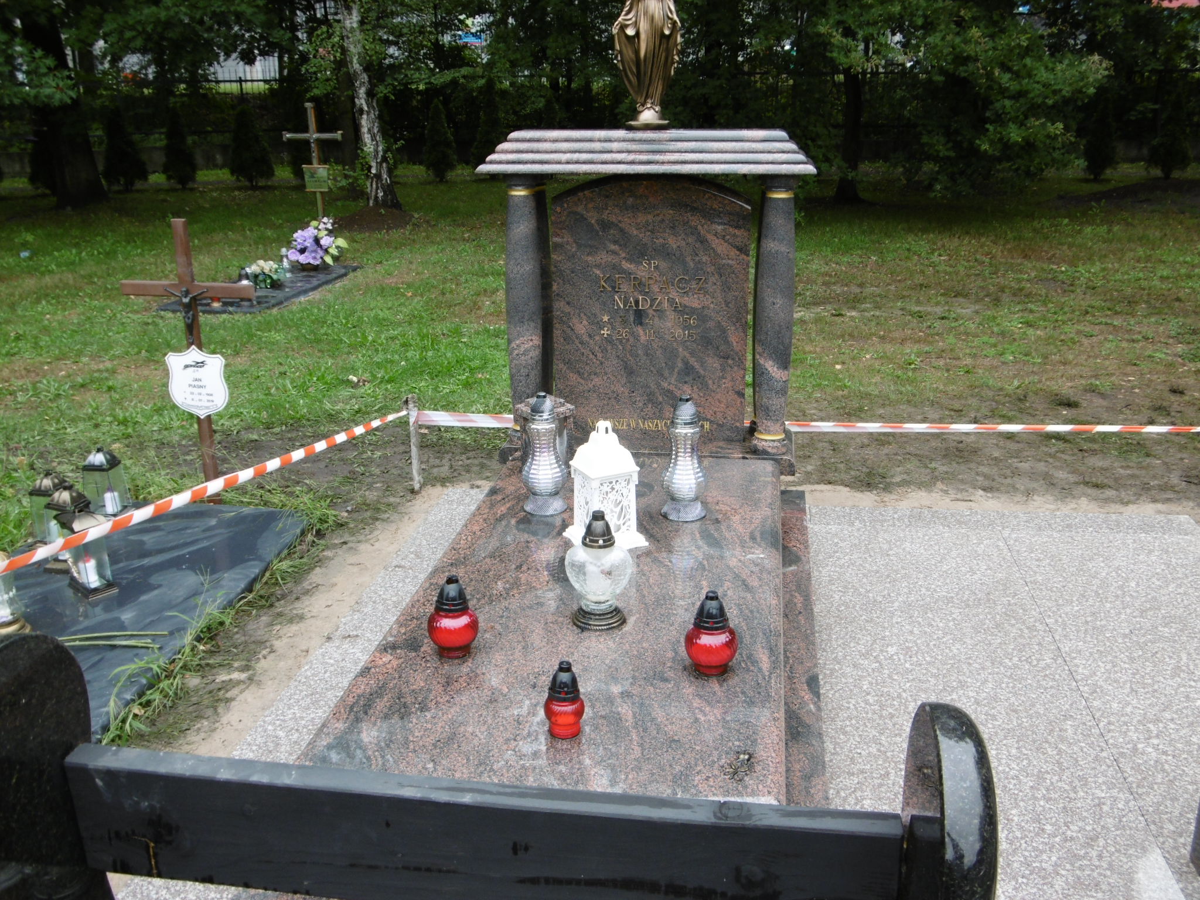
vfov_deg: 44.2
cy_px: 450
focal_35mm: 32
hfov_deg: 56.8
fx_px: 1109
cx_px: 600
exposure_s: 1/160
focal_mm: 5.8
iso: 100
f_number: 3.5
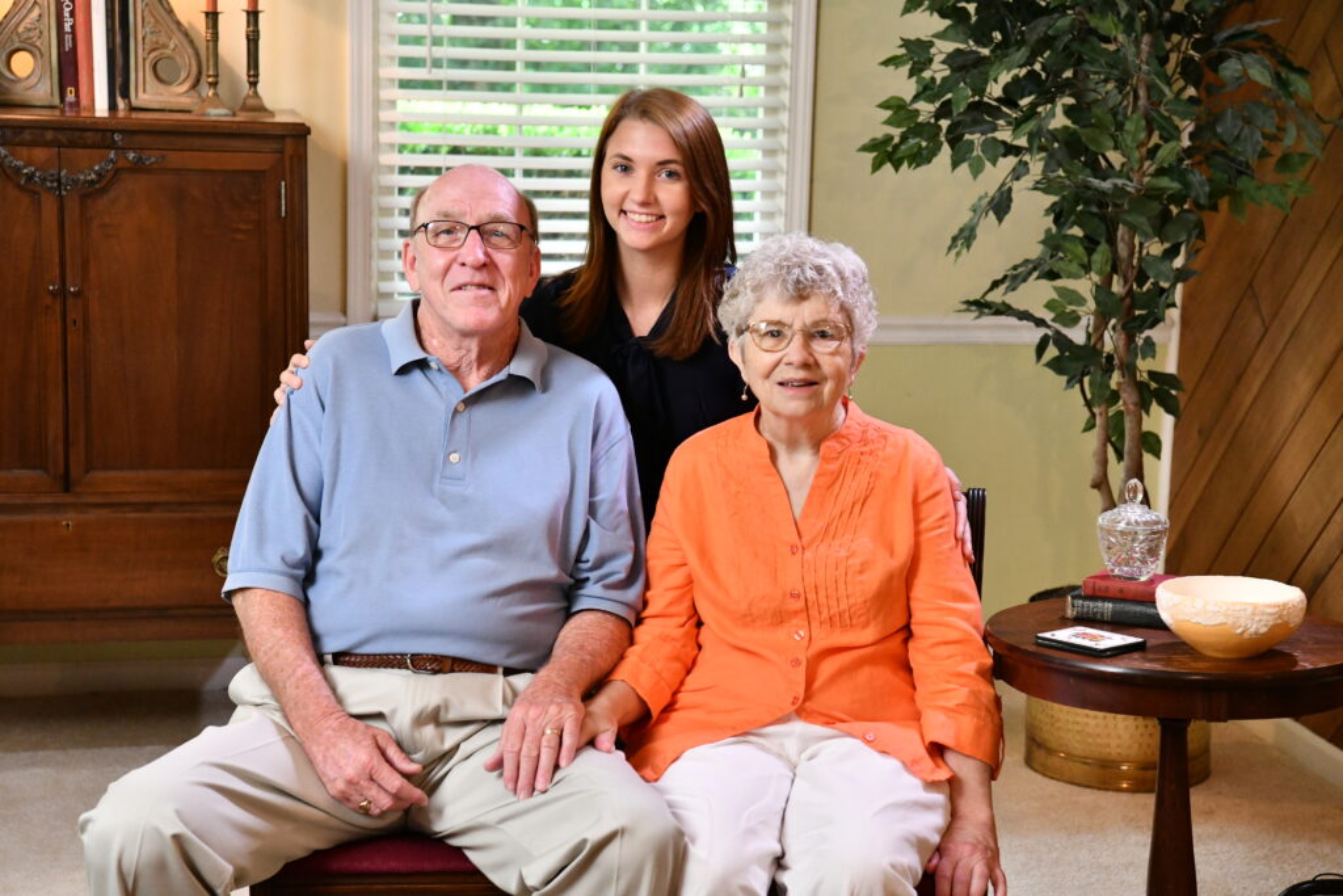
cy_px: 448
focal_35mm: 70
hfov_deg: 28.8
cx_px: 672
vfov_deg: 19.5
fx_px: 2612
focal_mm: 70
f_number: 5.6
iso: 2800
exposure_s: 1/80
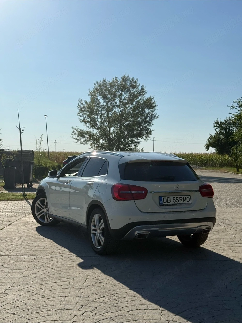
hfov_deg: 30.3
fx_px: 448
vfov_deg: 39.7
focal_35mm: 48
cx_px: 121
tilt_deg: +0.4
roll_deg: -0.8
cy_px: 162
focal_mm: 6.76
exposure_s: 1/11364
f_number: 1.78
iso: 64
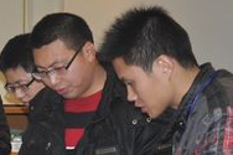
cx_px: -12
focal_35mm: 200
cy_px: 150
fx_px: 1293
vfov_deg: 6.8
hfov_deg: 10.2
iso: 800
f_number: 5
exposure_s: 1/60
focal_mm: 50
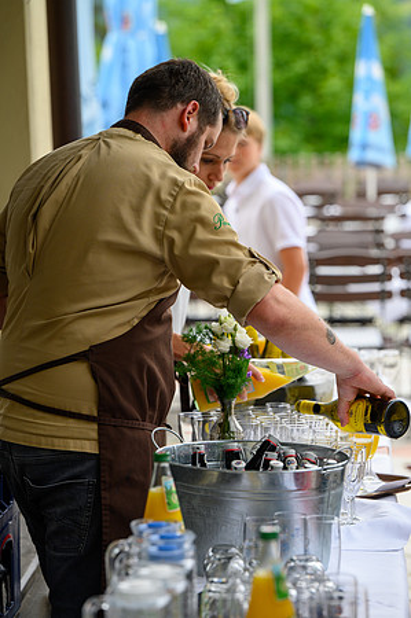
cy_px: 309
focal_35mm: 135
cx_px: 206
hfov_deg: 10.1
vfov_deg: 15.2
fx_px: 2317
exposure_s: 1/320
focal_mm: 135
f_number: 4.5
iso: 250
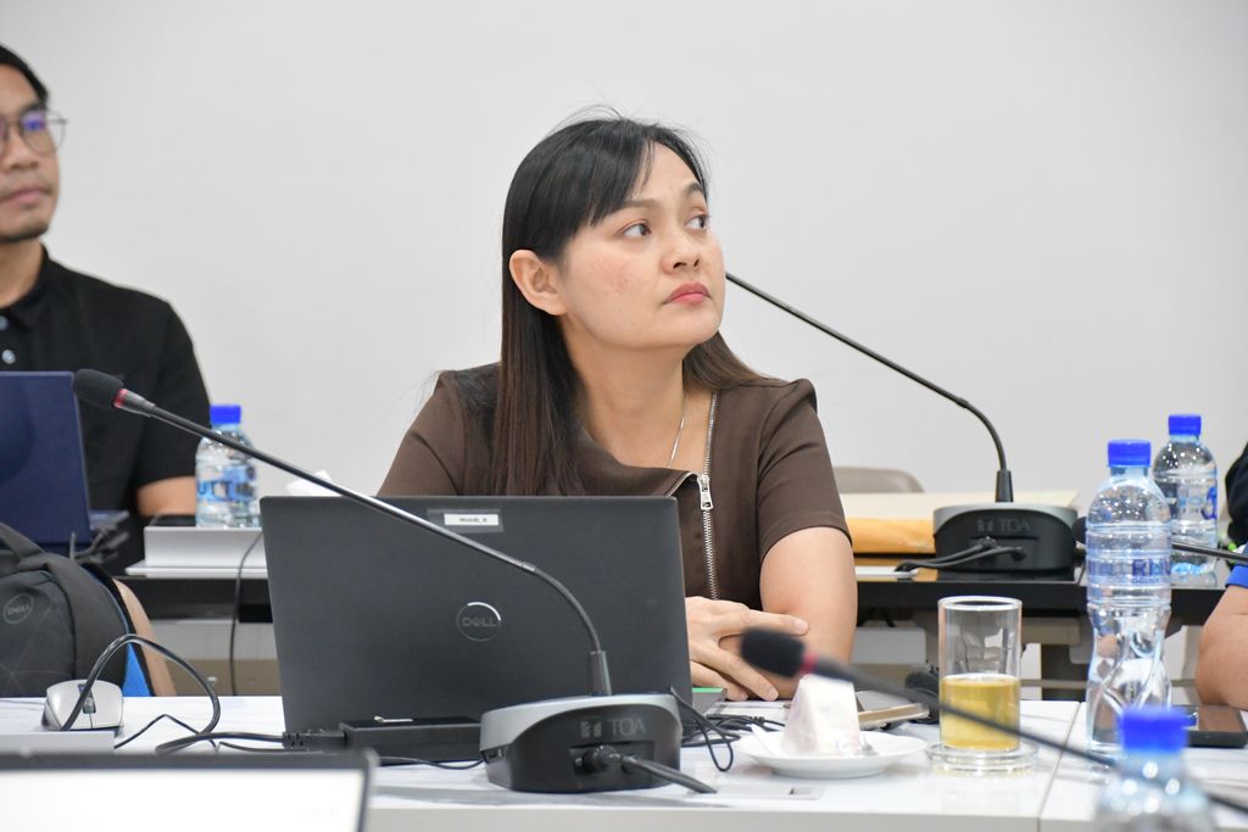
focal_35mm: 157
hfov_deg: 13.1
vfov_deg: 8.7
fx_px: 5443
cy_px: 416
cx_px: 624
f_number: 5.6
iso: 7200
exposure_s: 1/125
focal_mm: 105
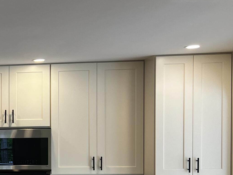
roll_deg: +0.7
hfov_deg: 21.9
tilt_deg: -2.0
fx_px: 512
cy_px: 148
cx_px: -104
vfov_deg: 19.1
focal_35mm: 76
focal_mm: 5.7
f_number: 1.5
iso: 50
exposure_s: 1/120
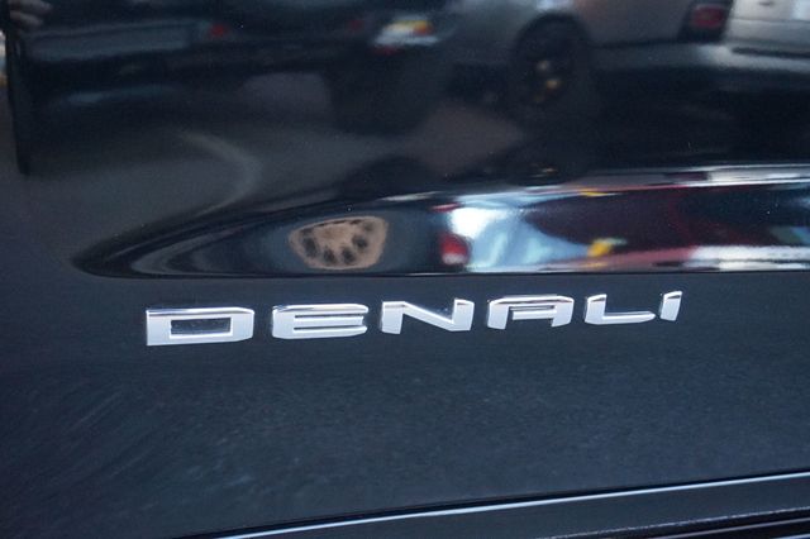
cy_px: 270
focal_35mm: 42
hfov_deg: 46.4
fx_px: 944
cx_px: 405
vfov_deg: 31.9
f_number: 4.5
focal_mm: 28
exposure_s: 1/125
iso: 3200
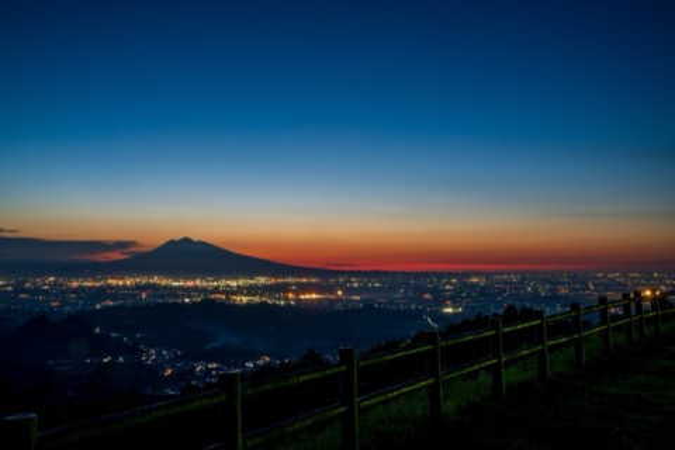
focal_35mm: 36
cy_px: 225
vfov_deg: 36.9
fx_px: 675
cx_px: 338
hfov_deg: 53.1
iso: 400
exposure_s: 30
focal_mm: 36
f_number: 22
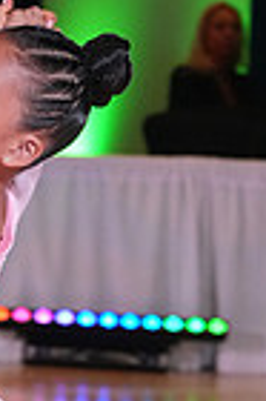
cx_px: -124
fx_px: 4466
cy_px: 504
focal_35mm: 402
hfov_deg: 3.4
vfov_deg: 5.1
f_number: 6.3
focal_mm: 97
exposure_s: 1/250
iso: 3200
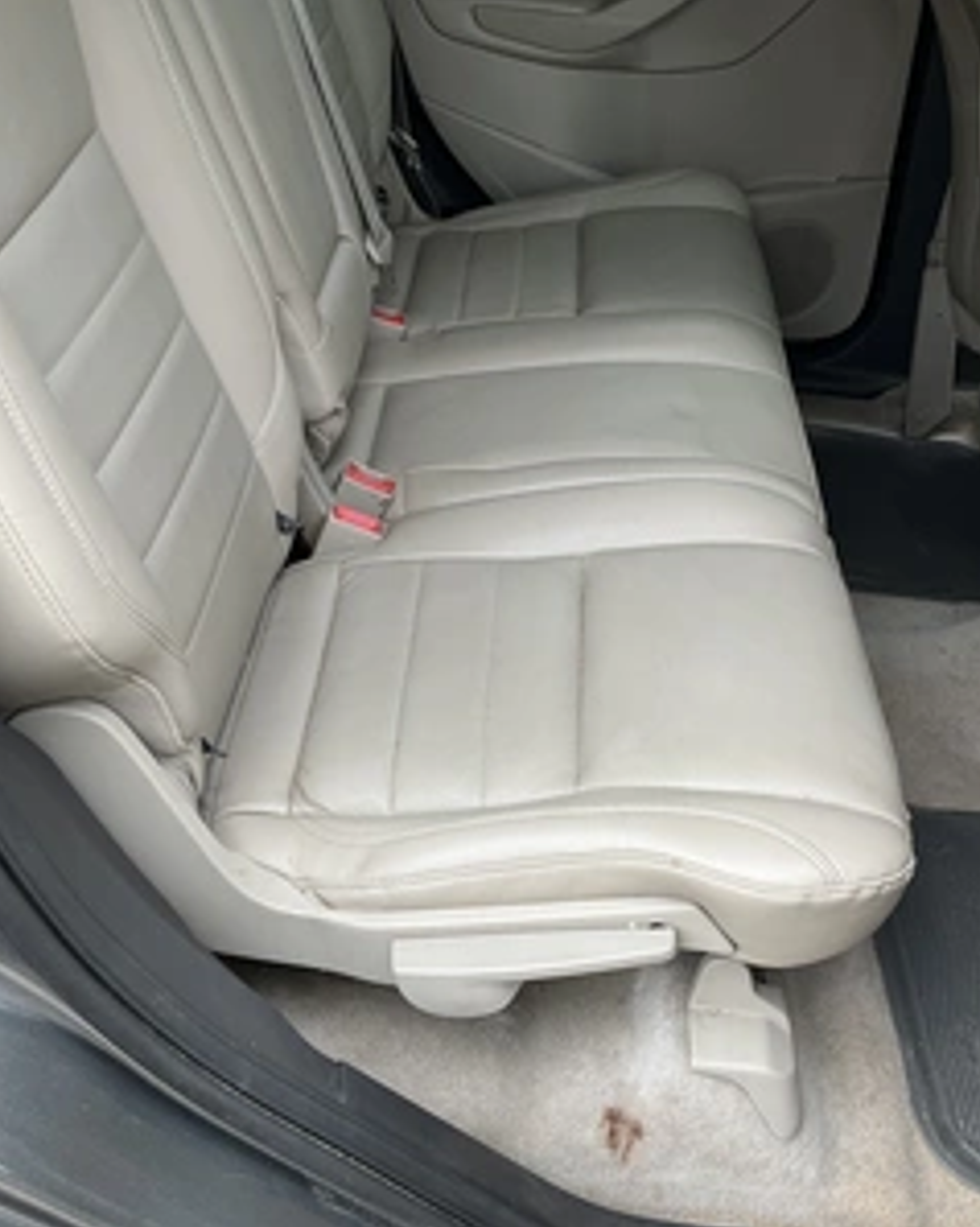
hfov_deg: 39.0
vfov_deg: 48.0
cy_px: 614
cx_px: 585
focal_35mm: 38
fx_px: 1379
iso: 20
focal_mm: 3
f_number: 1.8
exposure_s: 1/122
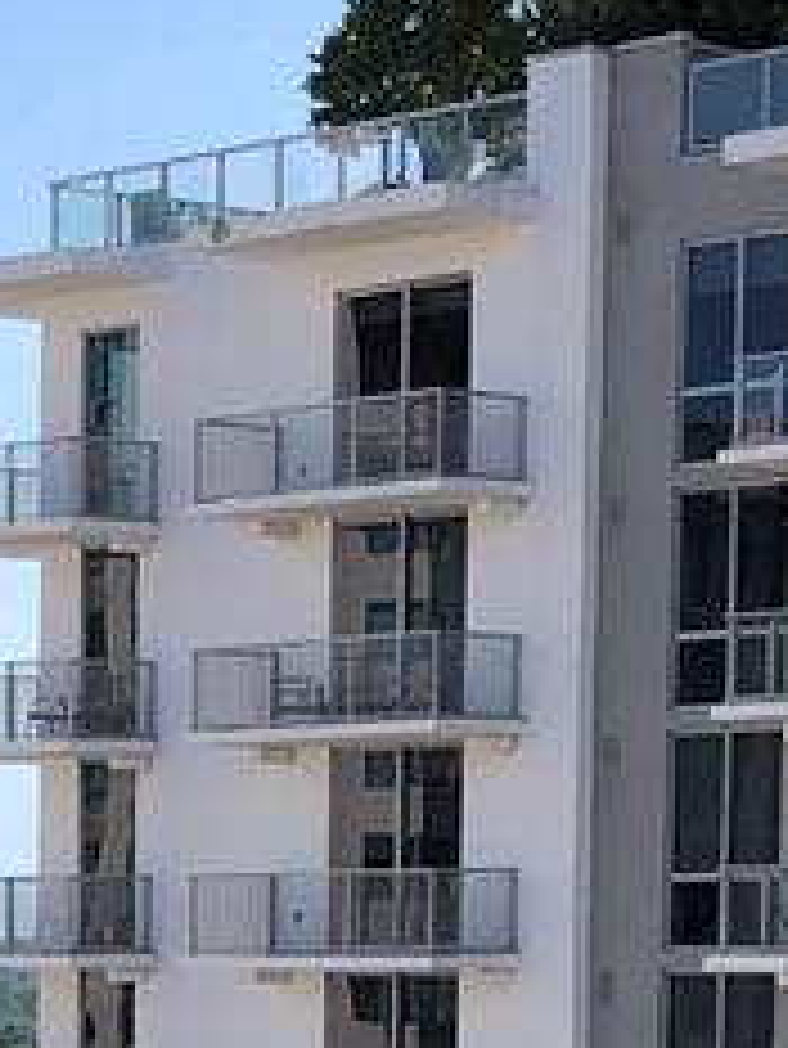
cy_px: 1534
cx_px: -225
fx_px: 4367
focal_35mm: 144
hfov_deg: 10.1
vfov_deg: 13.0
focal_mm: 3.99
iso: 20
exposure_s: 1/2208
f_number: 1.8
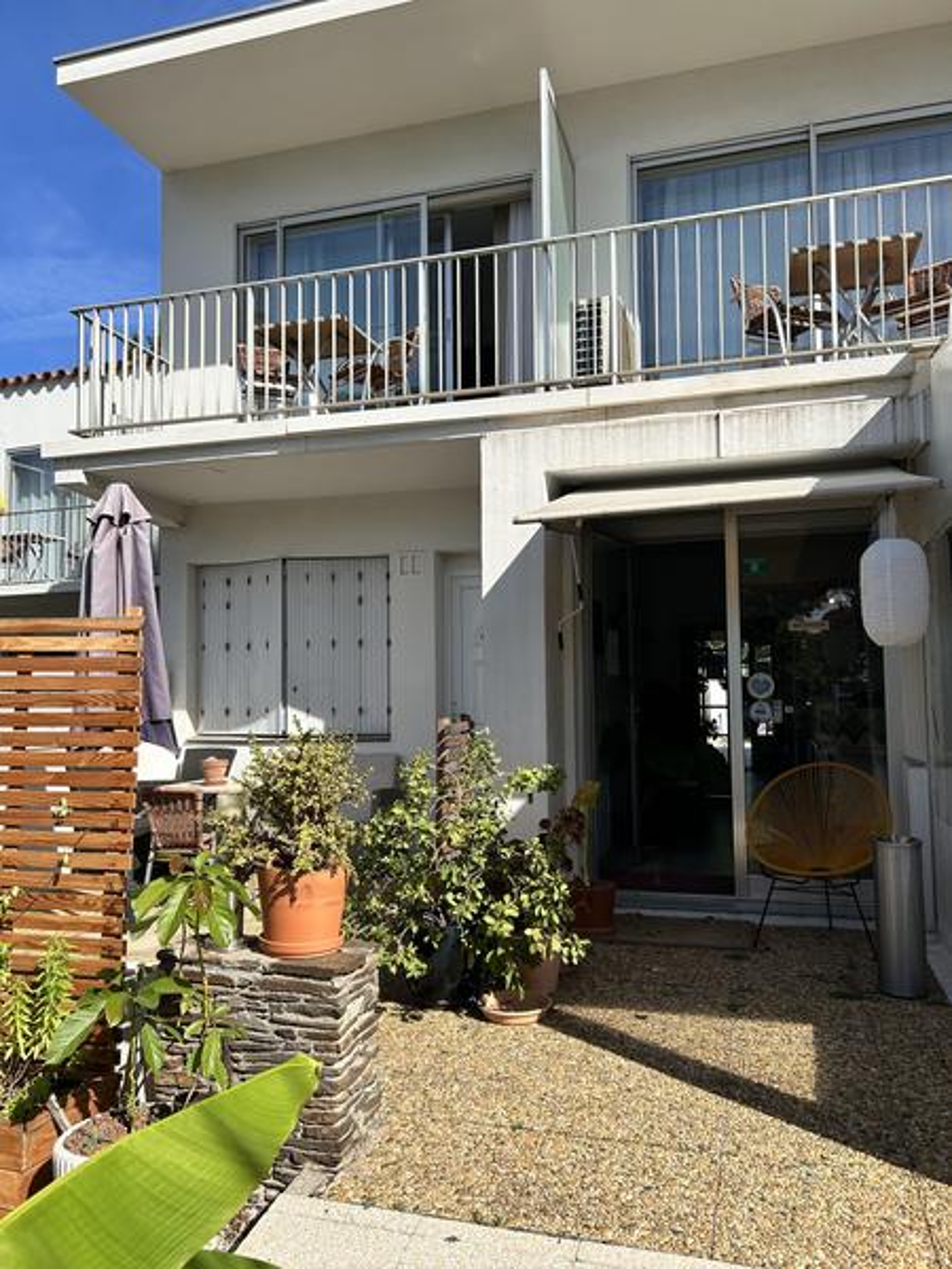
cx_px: 476
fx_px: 953
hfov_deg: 53.1
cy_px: 634
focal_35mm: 26
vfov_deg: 67.3
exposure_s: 1/3968
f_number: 1.5
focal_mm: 5.7
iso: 50
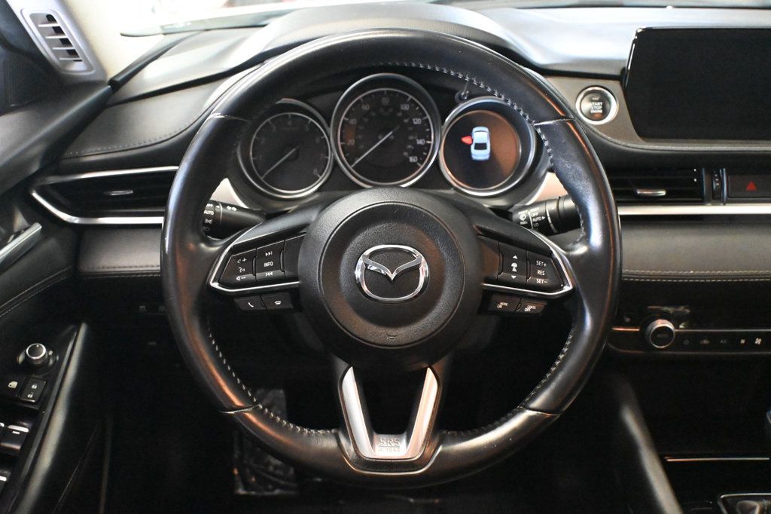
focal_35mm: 39
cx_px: 386
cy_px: 257
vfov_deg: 34.2
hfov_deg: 49.6
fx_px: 835
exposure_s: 1/50
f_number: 4.5
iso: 12800
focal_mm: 26
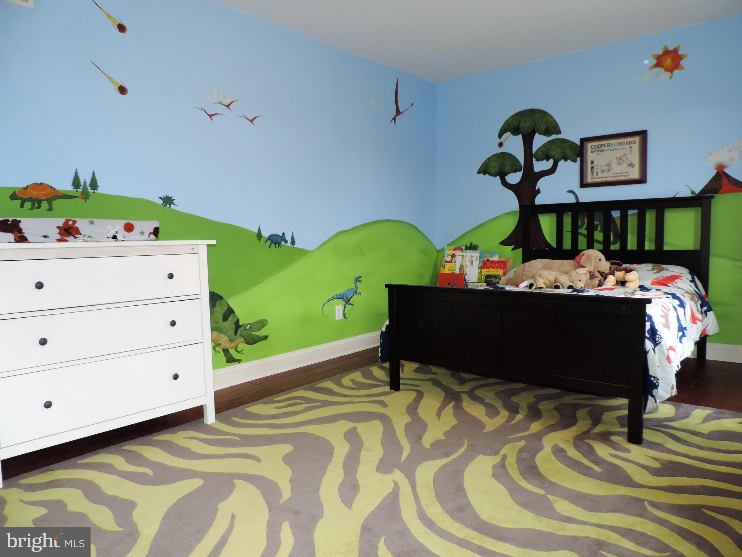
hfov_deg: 71.6
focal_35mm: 24
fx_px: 514
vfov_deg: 56.8
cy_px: 278
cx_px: 371
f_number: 3
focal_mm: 4.3
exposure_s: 1/30
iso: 200
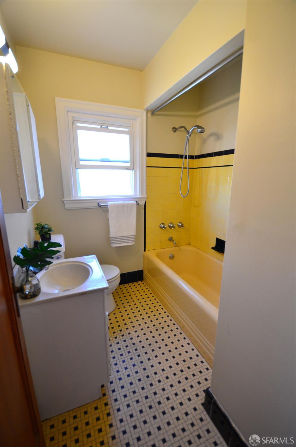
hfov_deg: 77.1
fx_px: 186
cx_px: 148
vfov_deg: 100.5
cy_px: 224
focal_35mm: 15
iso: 640
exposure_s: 1/125
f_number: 3.5
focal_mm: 10
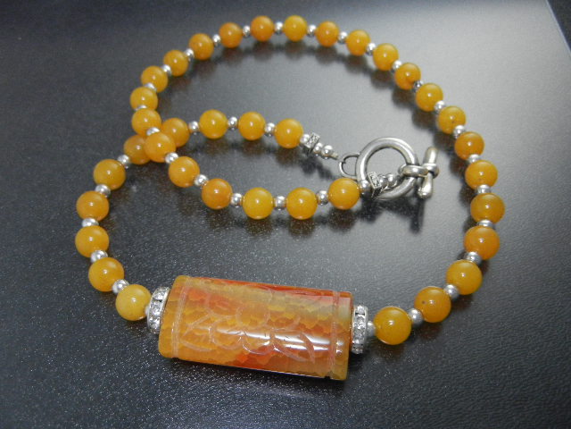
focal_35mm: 34
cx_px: 286
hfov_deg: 54.0
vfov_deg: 41.8
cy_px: 214
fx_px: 561
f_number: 7.2
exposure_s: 1/30
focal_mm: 6.2
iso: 742
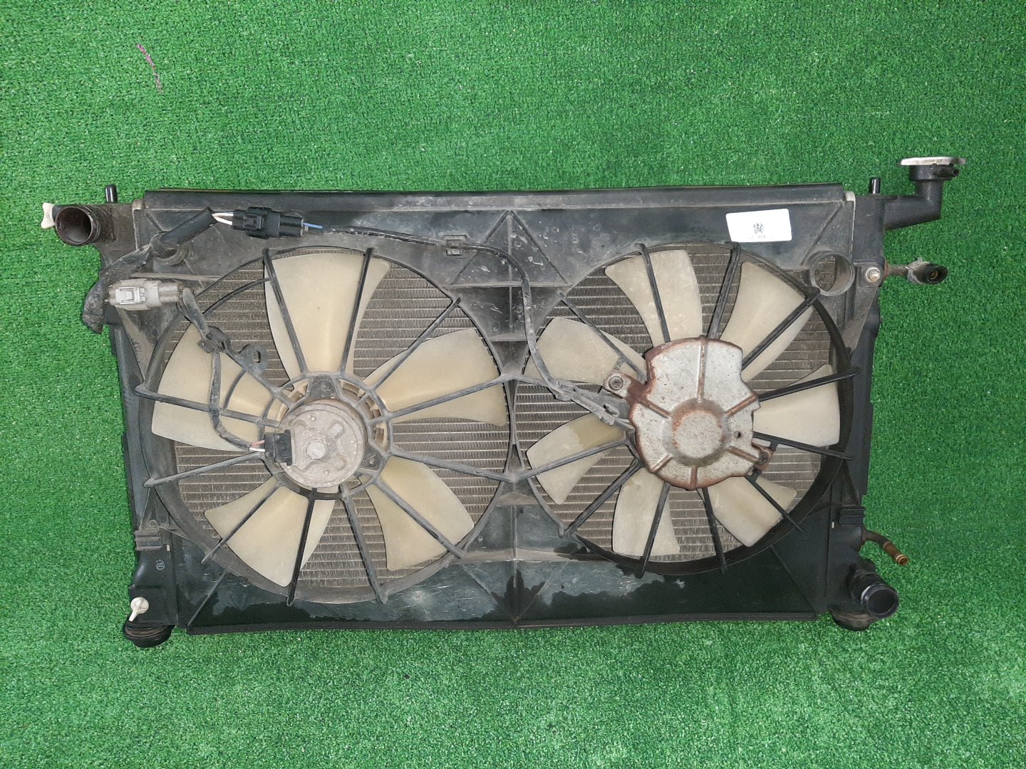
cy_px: 384
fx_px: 771
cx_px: 513
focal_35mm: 26
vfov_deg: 53.1
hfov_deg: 67.3
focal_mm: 3.93
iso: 225
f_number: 1.7
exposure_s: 1/25
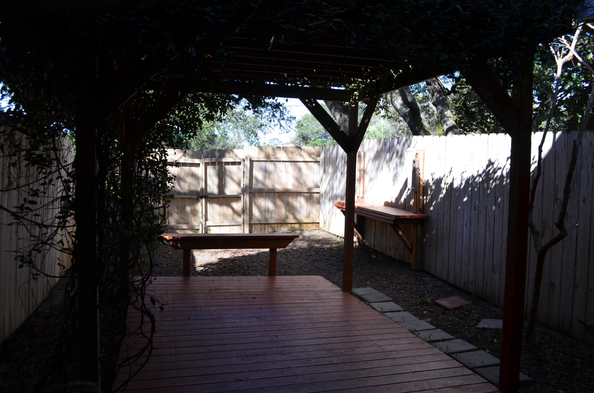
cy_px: 196
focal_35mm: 30
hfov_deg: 62.0
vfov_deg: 43.4
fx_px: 494
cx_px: 297
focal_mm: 20
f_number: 6.3
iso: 200
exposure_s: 1/160
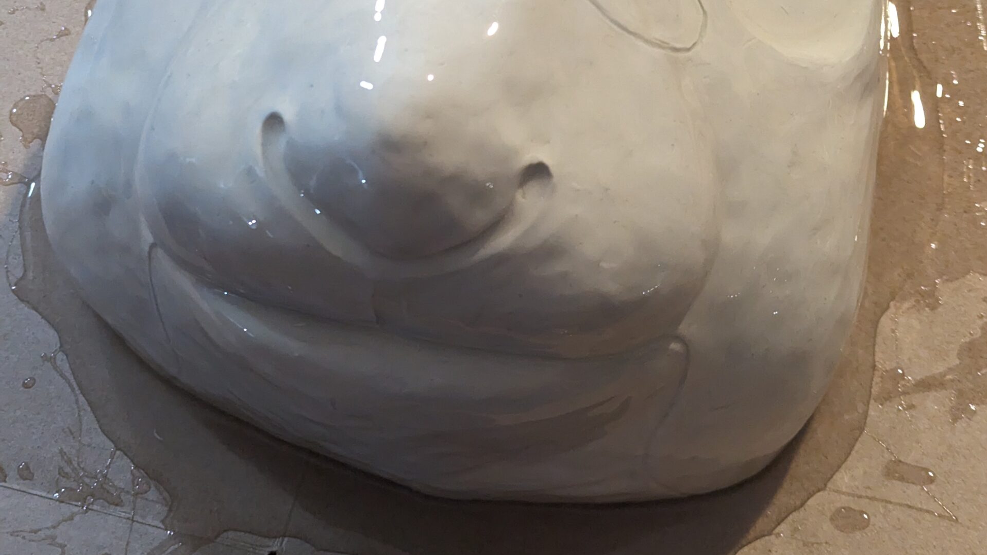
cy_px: 90
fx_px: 1832
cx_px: 496
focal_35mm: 70
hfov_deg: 30.2
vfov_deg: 17.1
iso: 892
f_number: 1.85
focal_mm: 6.81
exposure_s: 1/24
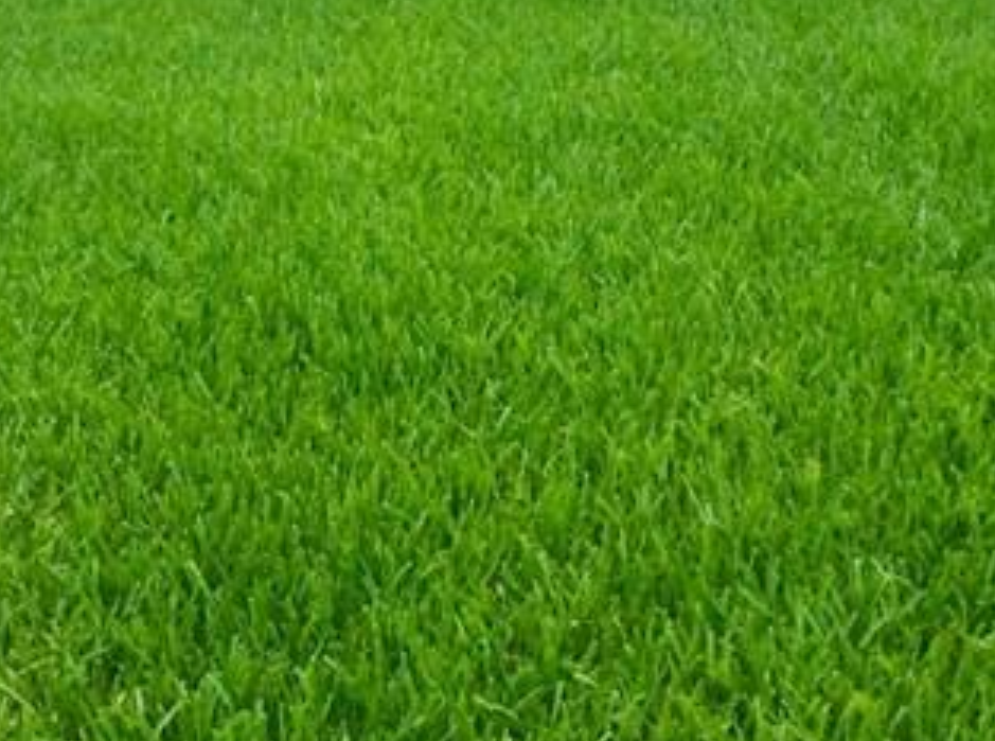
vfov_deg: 13.8
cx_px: 318
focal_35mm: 105
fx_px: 3010
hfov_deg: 18.7
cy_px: -38
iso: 32
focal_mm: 3.3
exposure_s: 1/561
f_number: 2.4
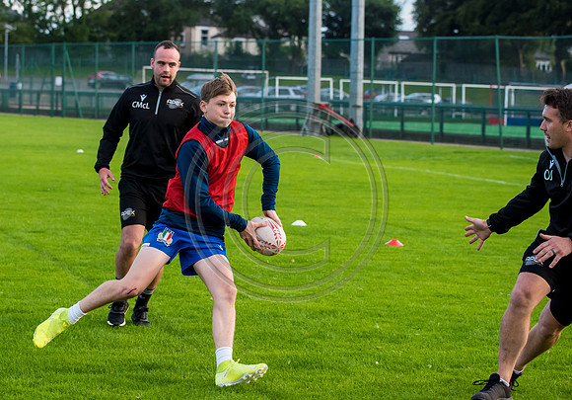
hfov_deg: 18.7
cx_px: 210
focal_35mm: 107
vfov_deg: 13.1
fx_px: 1732
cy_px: 158
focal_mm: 86
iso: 1600
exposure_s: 1/1250
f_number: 4.5
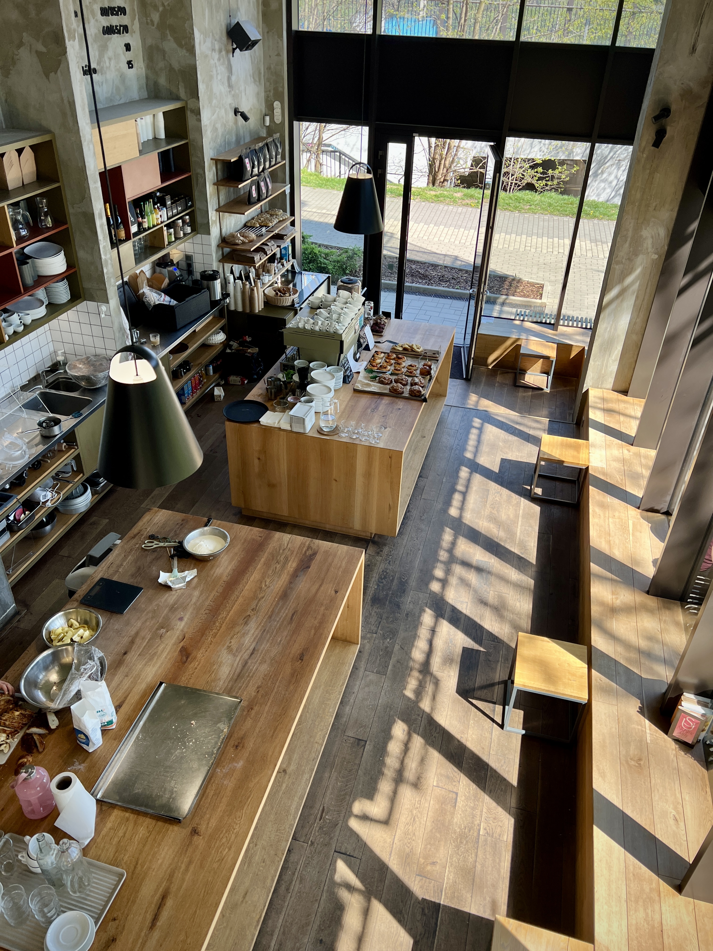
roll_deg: -1.8
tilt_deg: -33.2
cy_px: 476
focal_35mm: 26
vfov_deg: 67.3
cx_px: 356
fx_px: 714
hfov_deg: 53.1
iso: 50
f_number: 1.5
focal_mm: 5.7
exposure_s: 1/381
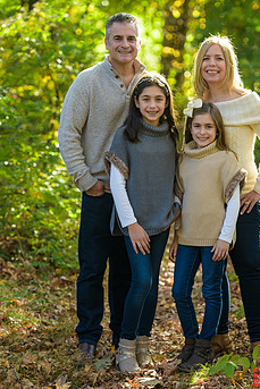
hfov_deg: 9.0
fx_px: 1645
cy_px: 171
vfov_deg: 13.5
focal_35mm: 152
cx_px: 162
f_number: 3.2
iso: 200
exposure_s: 1/200
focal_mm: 116
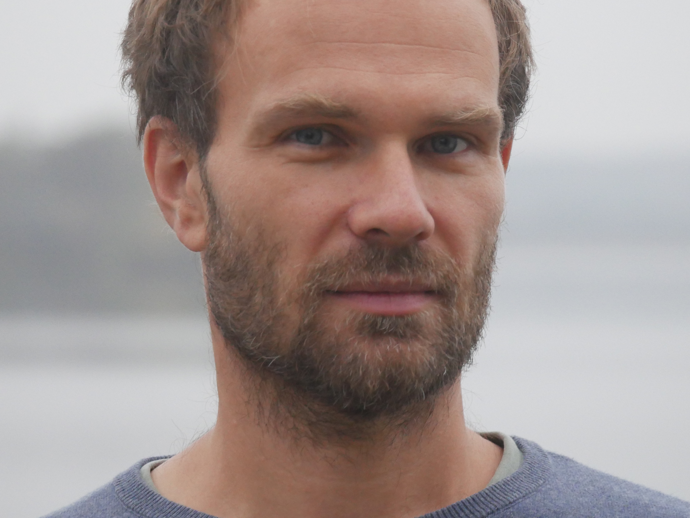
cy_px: 175
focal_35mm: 337
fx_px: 6720
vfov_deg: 4.4
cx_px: 338
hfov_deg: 5.9
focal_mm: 114
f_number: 5.6
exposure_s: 1/250
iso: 2000
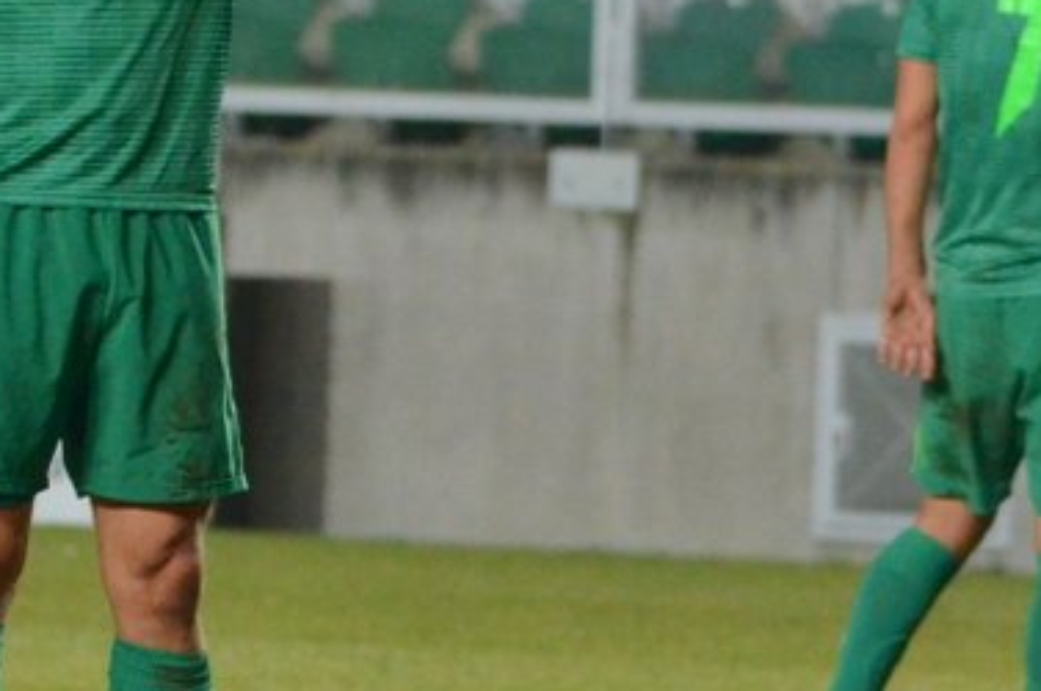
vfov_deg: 1.4
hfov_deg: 2.2
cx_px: -276
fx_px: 27568
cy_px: 200
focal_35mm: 955
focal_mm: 200
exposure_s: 1/400
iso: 2000
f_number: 5.6
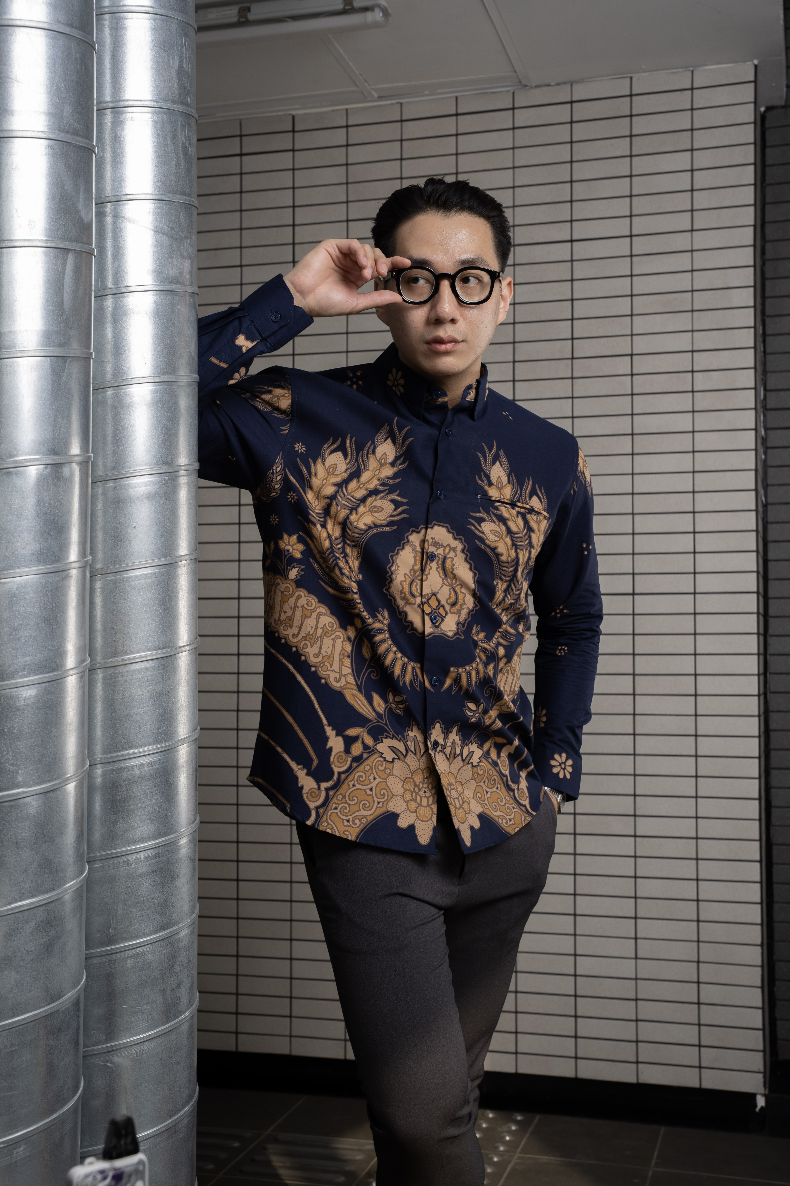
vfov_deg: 44.0
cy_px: 593
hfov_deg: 30.1
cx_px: 395
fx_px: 1468
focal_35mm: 45
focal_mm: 44.6
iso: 200
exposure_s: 1/125
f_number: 8
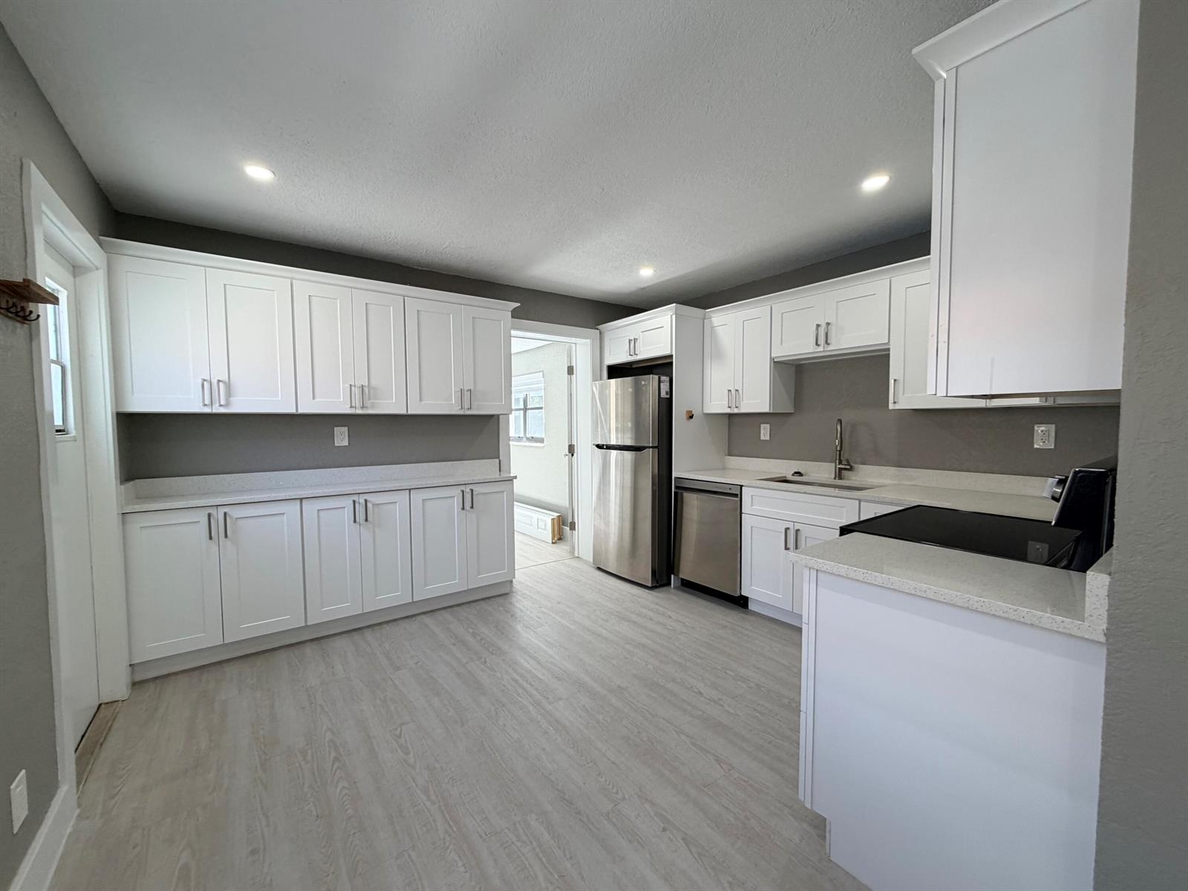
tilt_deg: -3.2
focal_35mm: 14
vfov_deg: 85.7
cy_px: 446
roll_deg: +0.0
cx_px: 594
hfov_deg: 102.1
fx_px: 480
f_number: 2.2
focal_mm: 2.22
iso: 125
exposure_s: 1/120
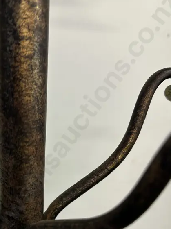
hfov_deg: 32.4
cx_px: 49
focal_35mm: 44
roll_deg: -1.0
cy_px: 166
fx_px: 290
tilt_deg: -16.9
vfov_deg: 41.9
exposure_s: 1/50
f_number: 1.78
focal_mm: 6.86
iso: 125
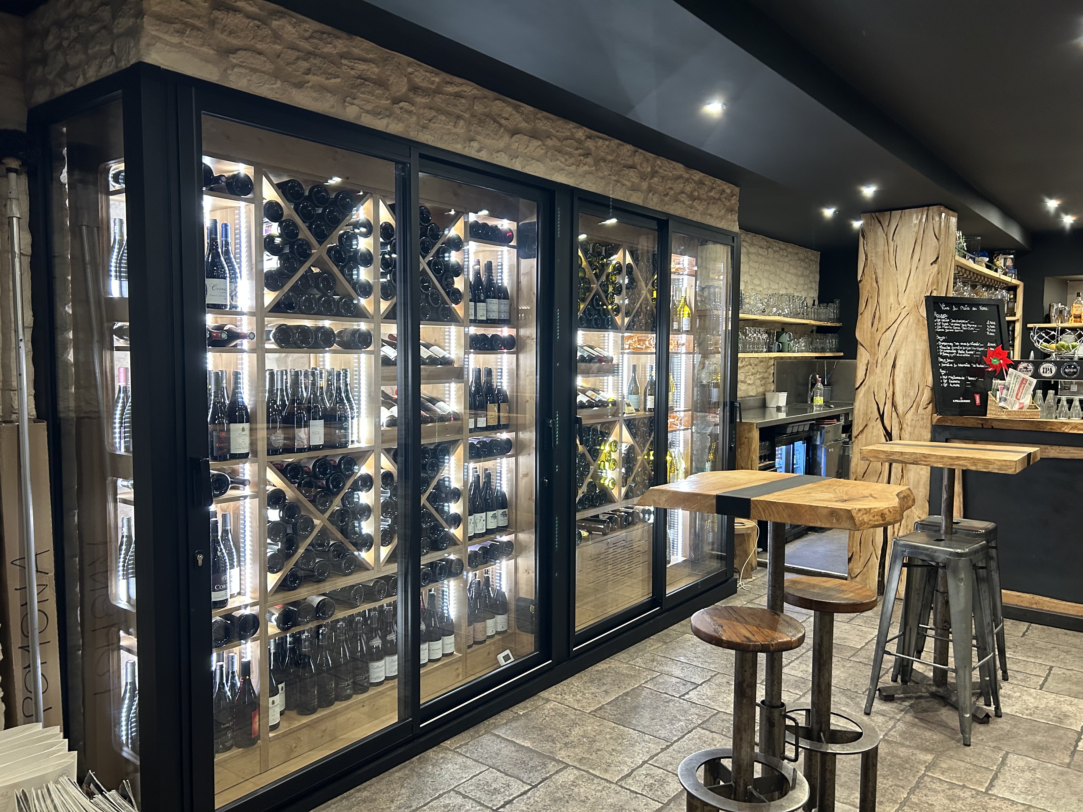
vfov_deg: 53.1
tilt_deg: -3.7
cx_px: 542
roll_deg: +0.4
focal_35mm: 26
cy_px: 406
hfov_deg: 67.3
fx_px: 813
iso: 250
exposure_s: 1/50
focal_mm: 5.7
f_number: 1.5
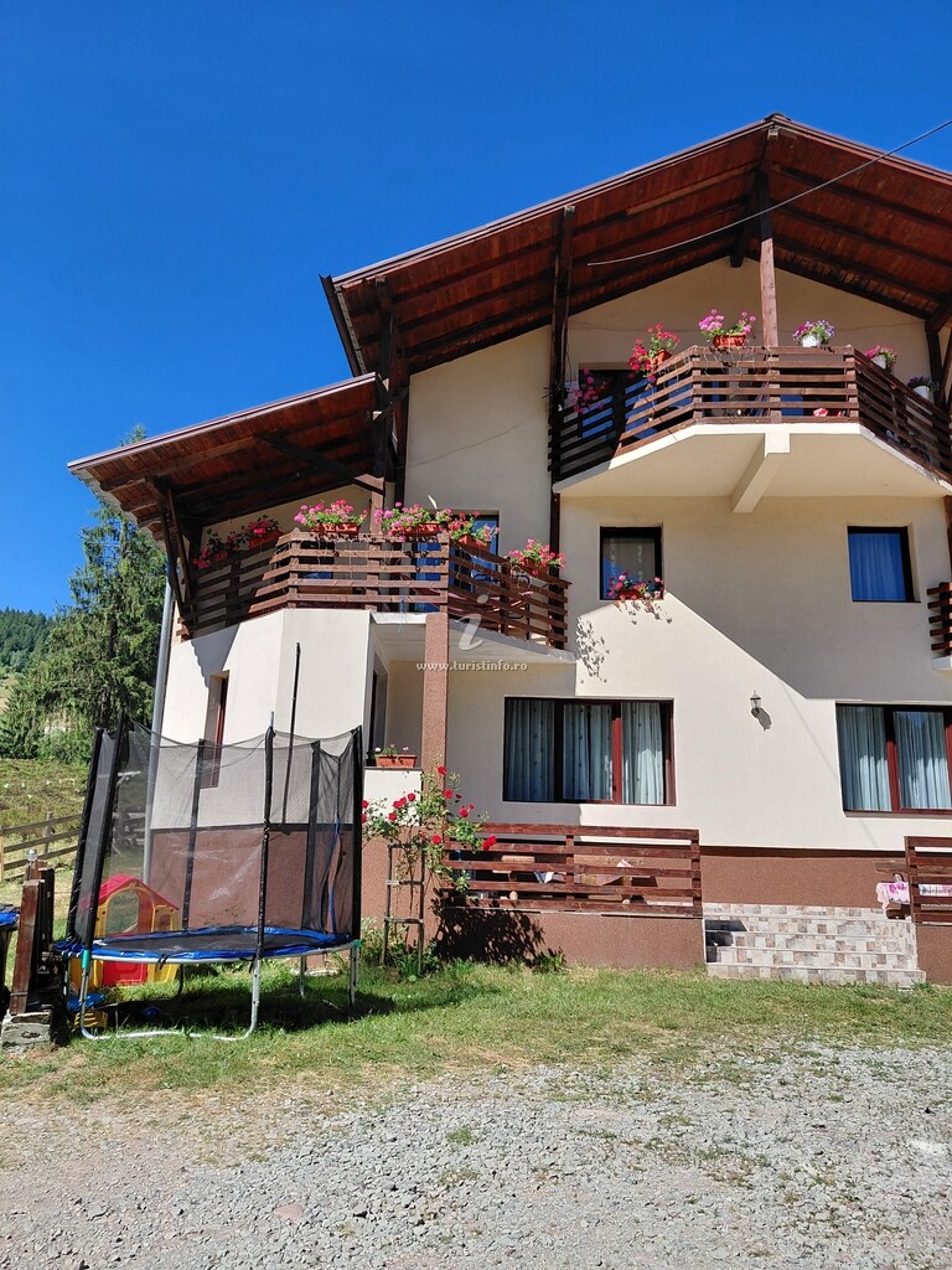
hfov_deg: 54.9
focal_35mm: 25
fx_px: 917
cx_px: 476
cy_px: 635
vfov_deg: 69.4
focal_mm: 4.69
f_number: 1.8
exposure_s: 1/2528
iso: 50
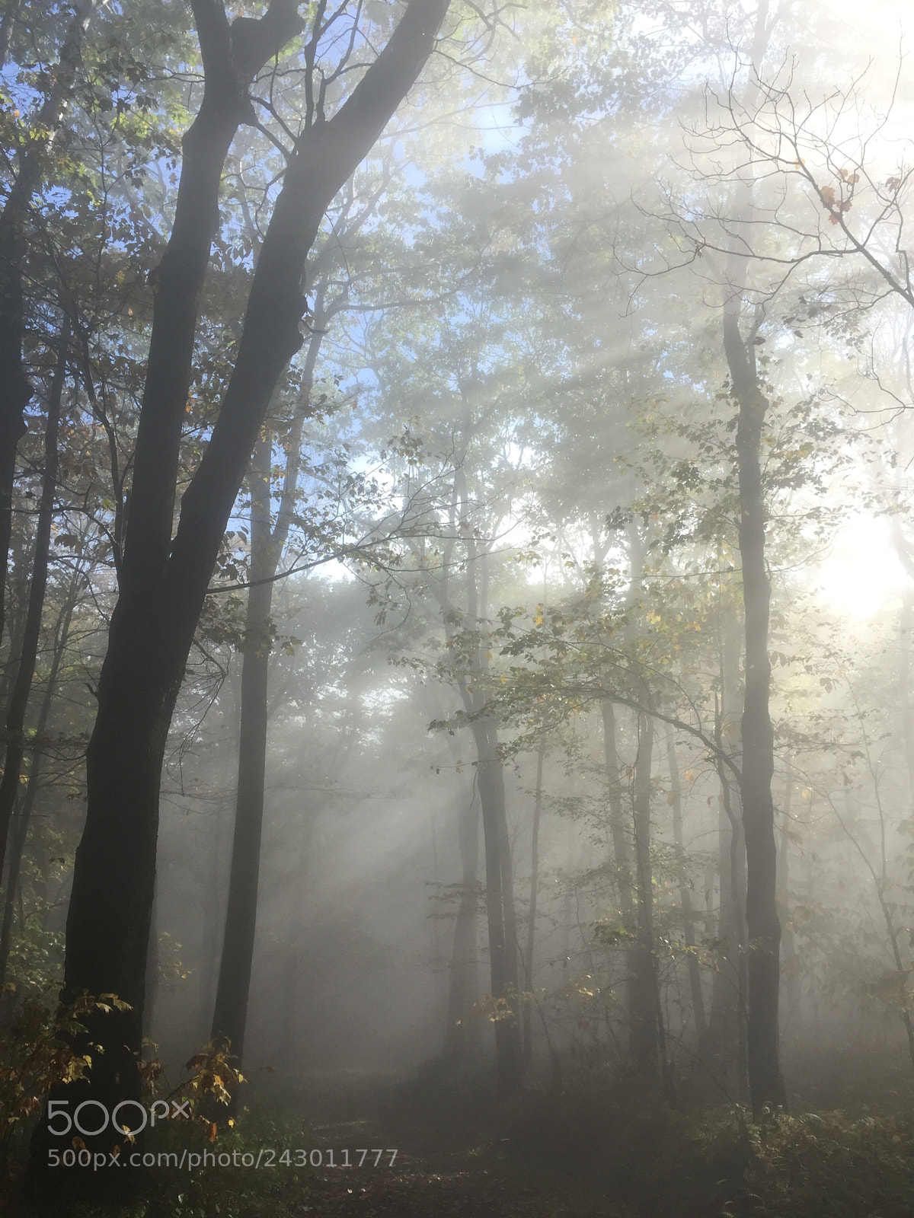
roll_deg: -1.0
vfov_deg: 61.7
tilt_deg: +12.8
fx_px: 1021
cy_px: 609
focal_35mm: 29
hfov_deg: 48.2
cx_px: 457
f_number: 2.2
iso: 32
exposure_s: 1/542
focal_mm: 4.15
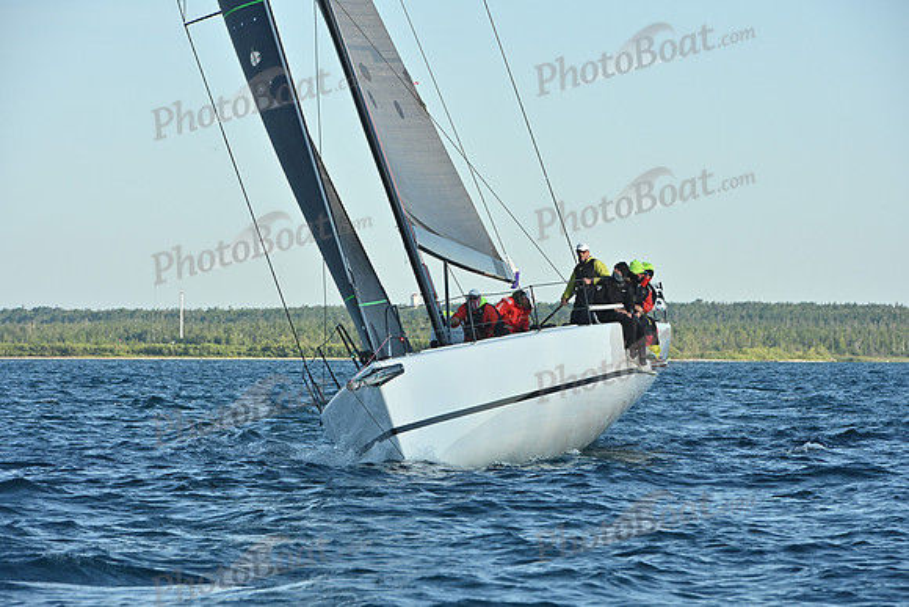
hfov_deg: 10.3
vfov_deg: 6.9
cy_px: 304
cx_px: 454
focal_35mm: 200
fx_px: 5051
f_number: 11
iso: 800
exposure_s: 1/1000
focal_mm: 200
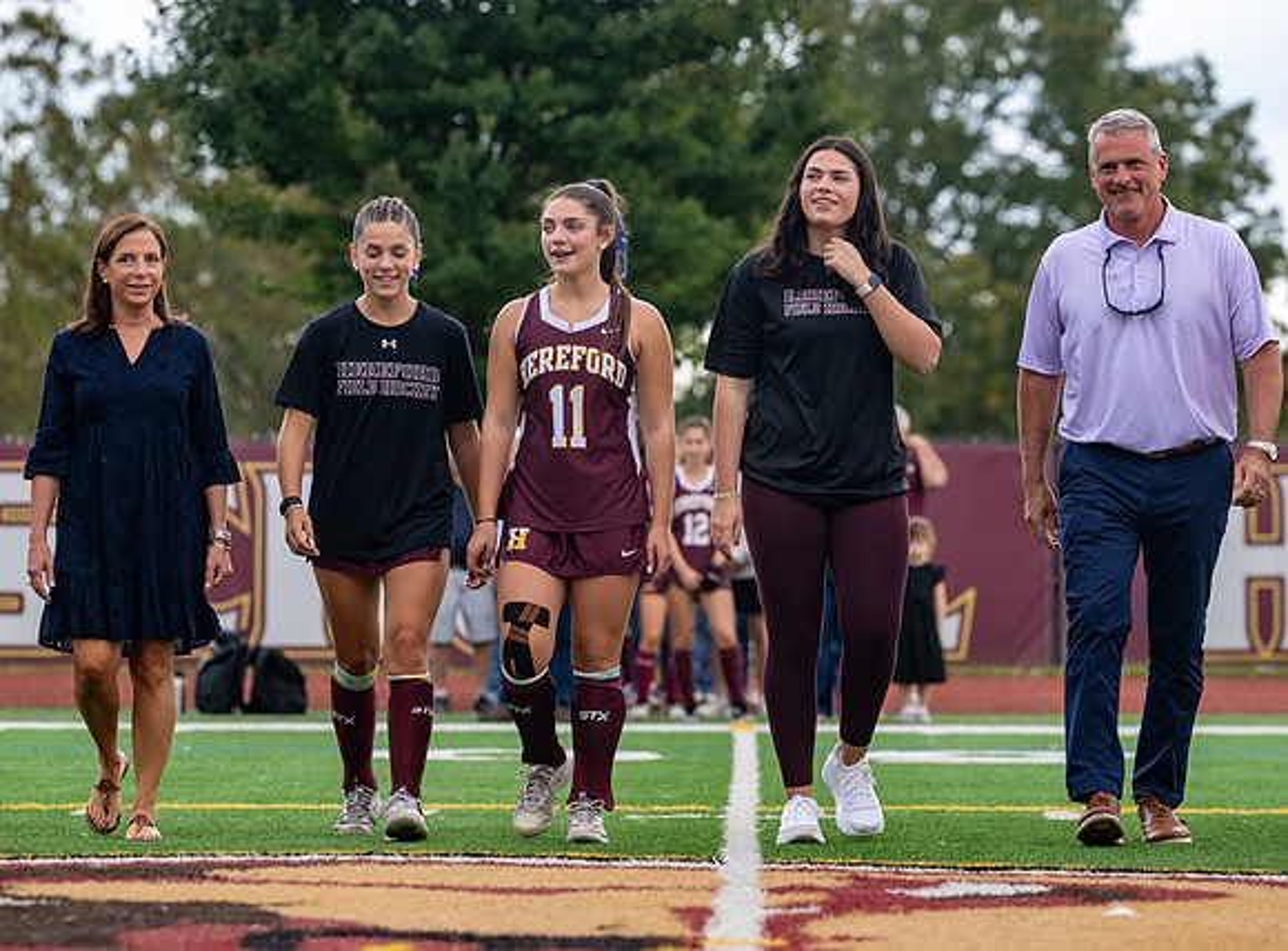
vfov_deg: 7.2
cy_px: 479
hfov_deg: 9.7
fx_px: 7562
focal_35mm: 204
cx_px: 628
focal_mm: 160
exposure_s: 1/640
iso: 1600
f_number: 4.5
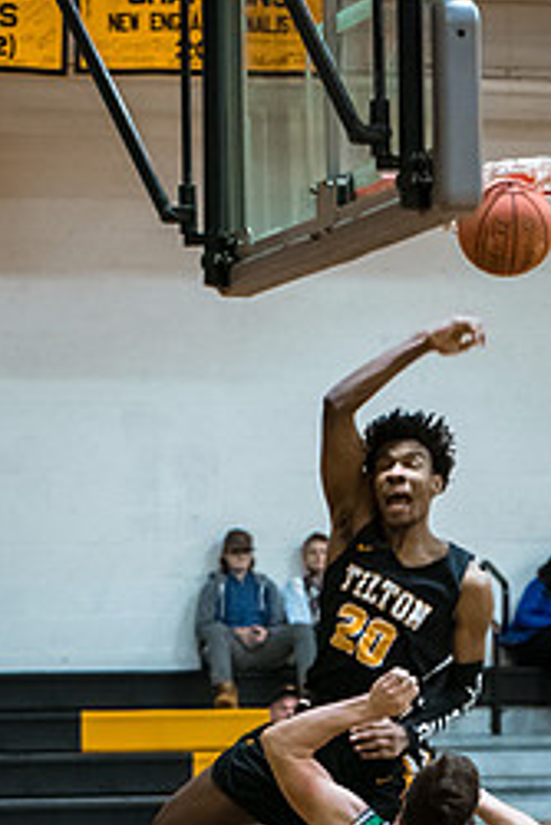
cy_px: 676
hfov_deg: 7.3
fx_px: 4333
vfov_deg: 10.8
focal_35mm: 189
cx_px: 277
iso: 3200
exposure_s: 1/400
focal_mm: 70
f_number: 2.8
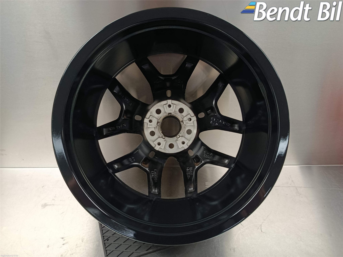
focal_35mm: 24
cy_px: 128
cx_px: 172
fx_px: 238
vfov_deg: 56.8
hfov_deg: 71.6
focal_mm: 5.24
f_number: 1.7
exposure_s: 1/50
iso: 961
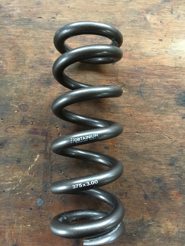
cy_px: 123
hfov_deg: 48.2
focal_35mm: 29
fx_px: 207
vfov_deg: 61.7
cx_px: 92
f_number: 2.2
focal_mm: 4.15
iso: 250
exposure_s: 1/15
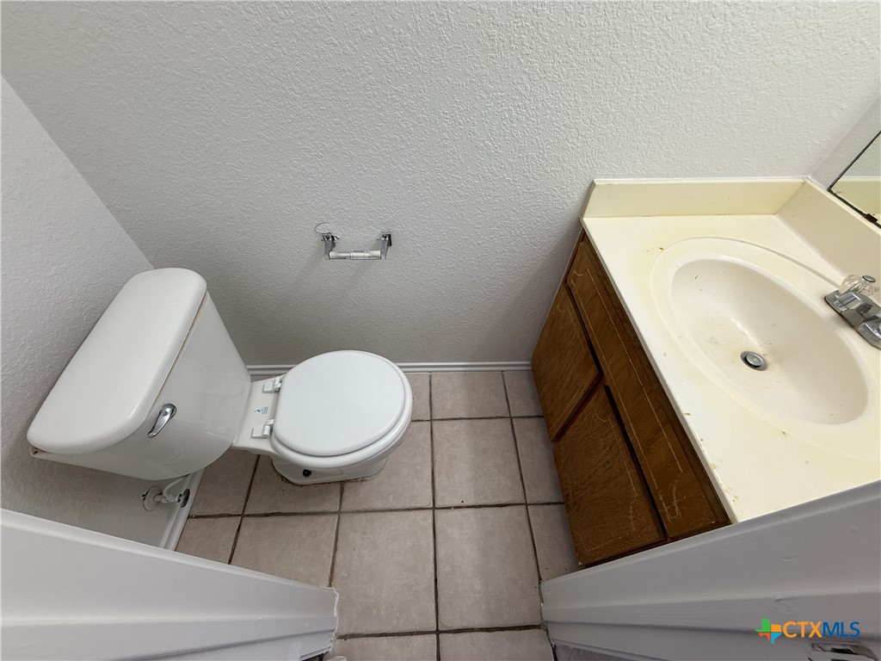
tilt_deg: -49.4
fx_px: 356
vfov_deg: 85.7
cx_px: 440
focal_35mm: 14
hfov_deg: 102.1
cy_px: 330
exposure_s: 1/120
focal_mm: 2.22
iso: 80
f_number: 2.2
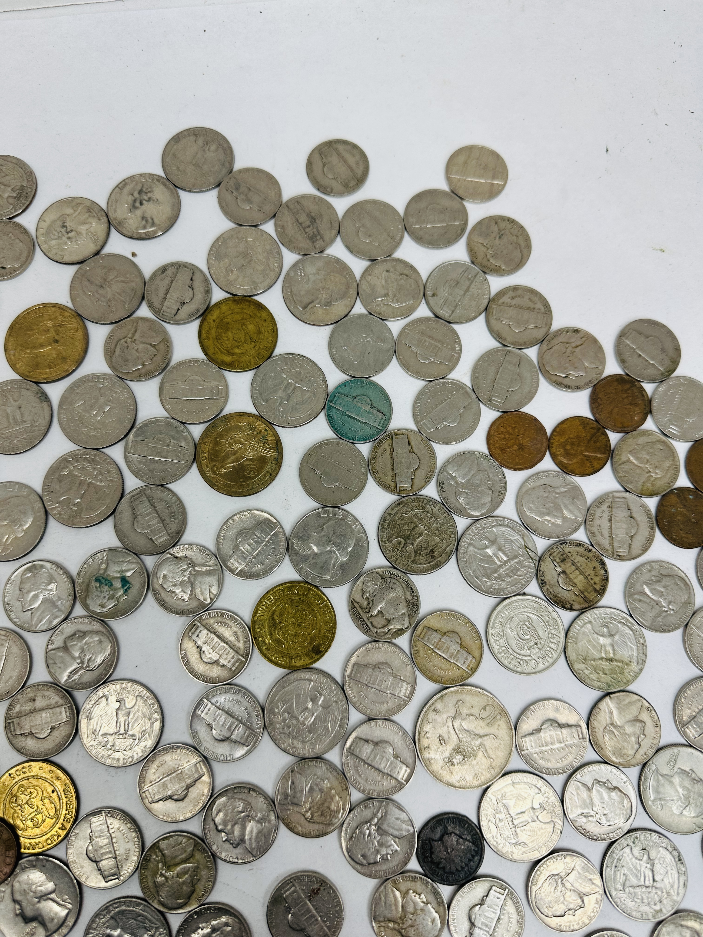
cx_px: 352
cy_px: 468
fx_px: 650
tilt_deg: -79.3
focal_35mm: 24
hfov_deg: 56.8
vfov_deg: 71.6
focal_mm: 6.86
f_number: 1.78
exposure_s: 1/971
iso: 80
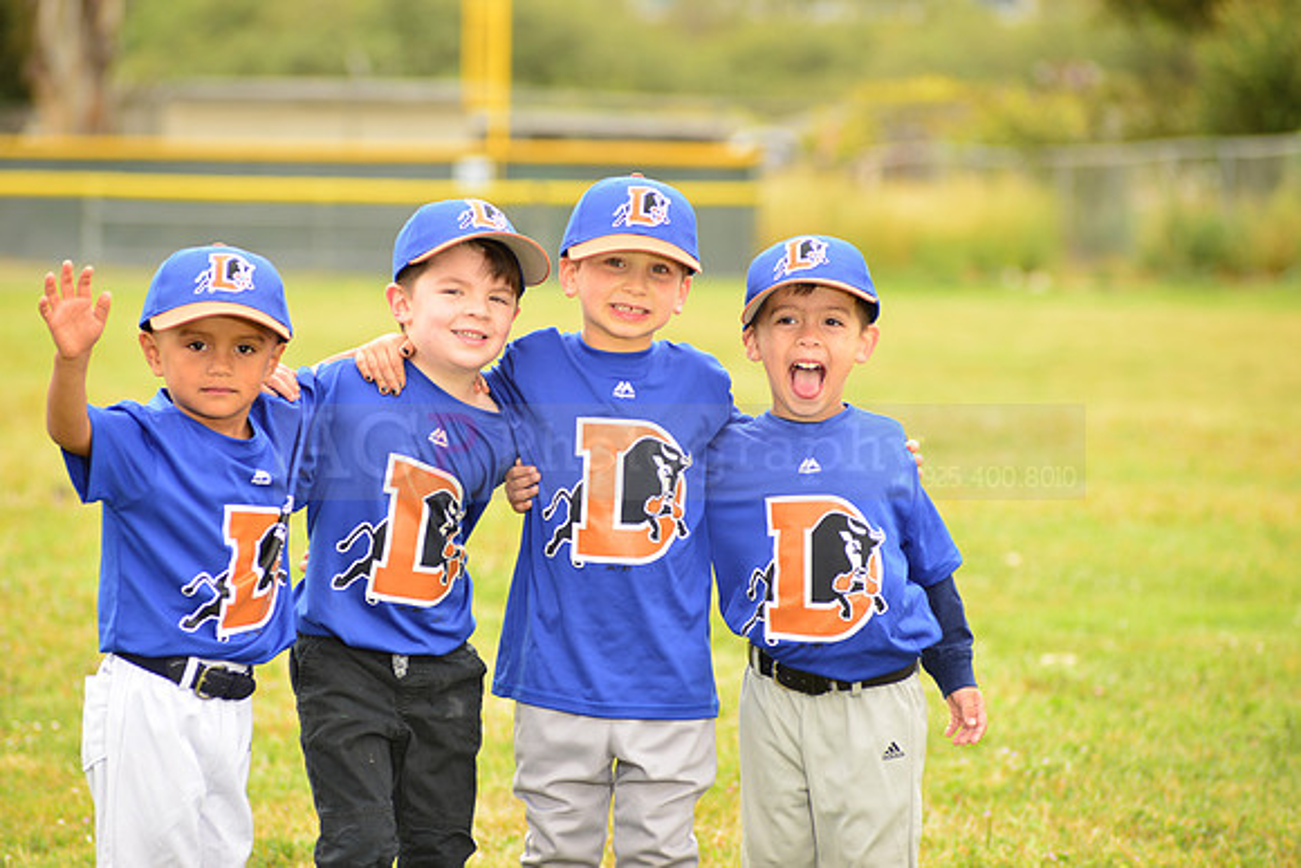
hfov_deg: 12.1
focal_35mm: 170
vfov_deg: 8.1
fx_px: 6145
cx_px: 650
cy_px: 434
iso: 160
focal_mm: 170
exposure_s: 1/250
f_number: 5.6
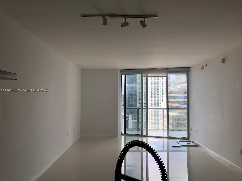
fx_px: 196
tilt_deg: +3.3
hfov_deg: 63.4
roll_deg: -0.3
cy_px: 90
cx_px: 121
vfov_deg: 49.7
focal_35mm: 28
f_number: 1.8
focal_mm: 3.99
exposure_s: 1/201
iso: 20
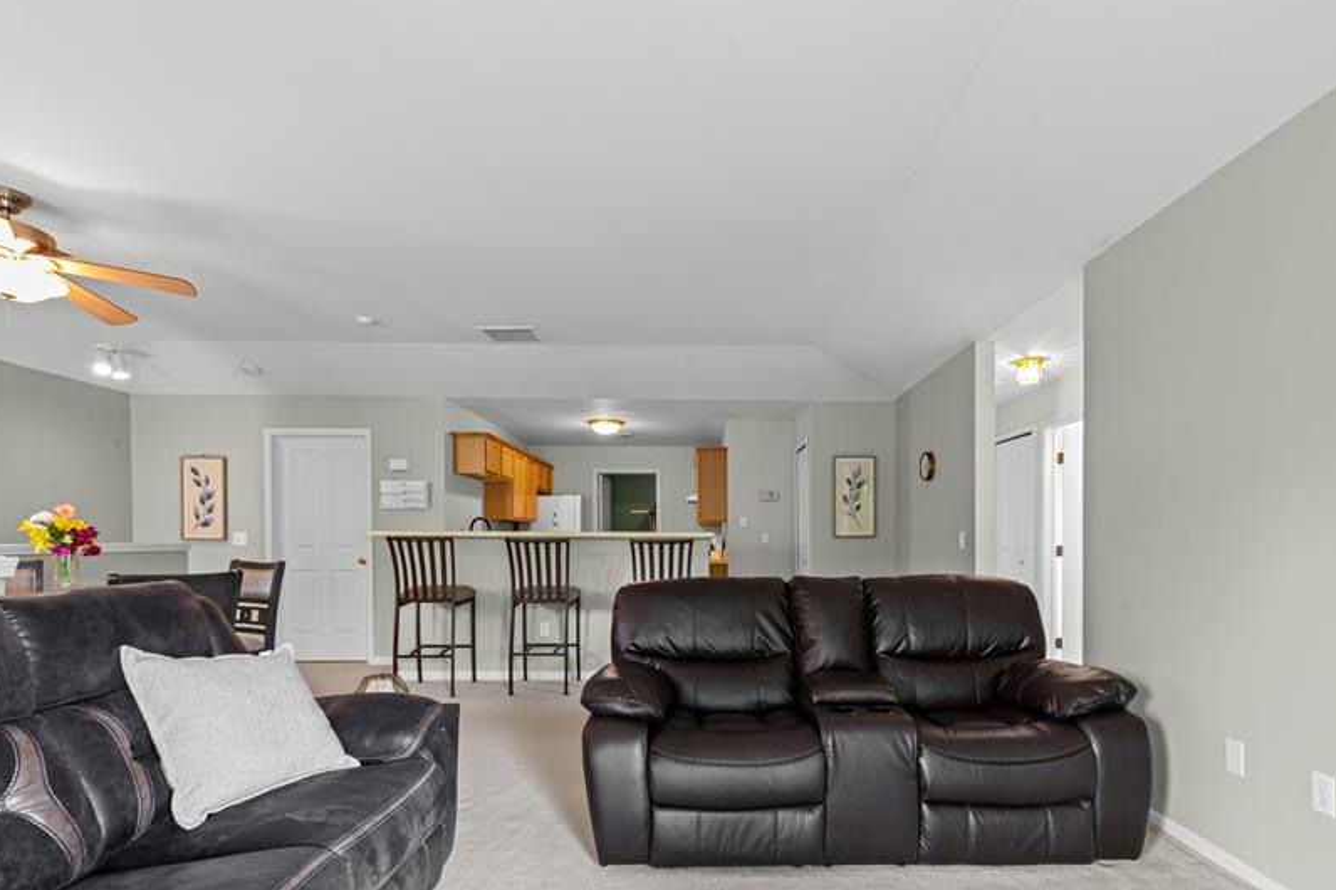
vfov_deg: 66.4
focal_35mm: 18
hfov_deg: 89.9
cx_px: 715
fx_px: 668
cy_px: 551
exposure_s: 1/1.25
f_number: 10
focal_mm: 14
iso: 400
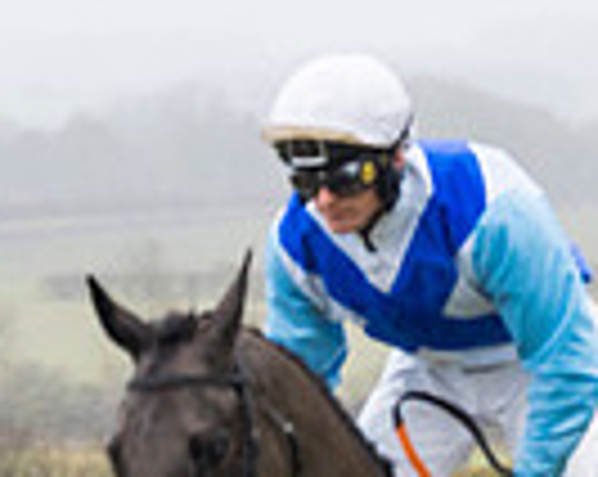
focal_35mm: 684
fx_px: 12088
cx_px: 432
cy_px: 862
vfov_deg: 2.3
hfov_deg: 2.8
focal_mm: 135
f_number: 4
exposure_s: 1/1000
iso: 800
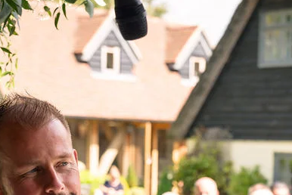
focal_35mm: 106
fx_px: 860
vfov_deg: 12.5
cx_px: 166
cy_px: 255
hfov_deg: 19.3
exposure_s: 1/200
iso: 100
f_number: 3.5
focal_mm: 40
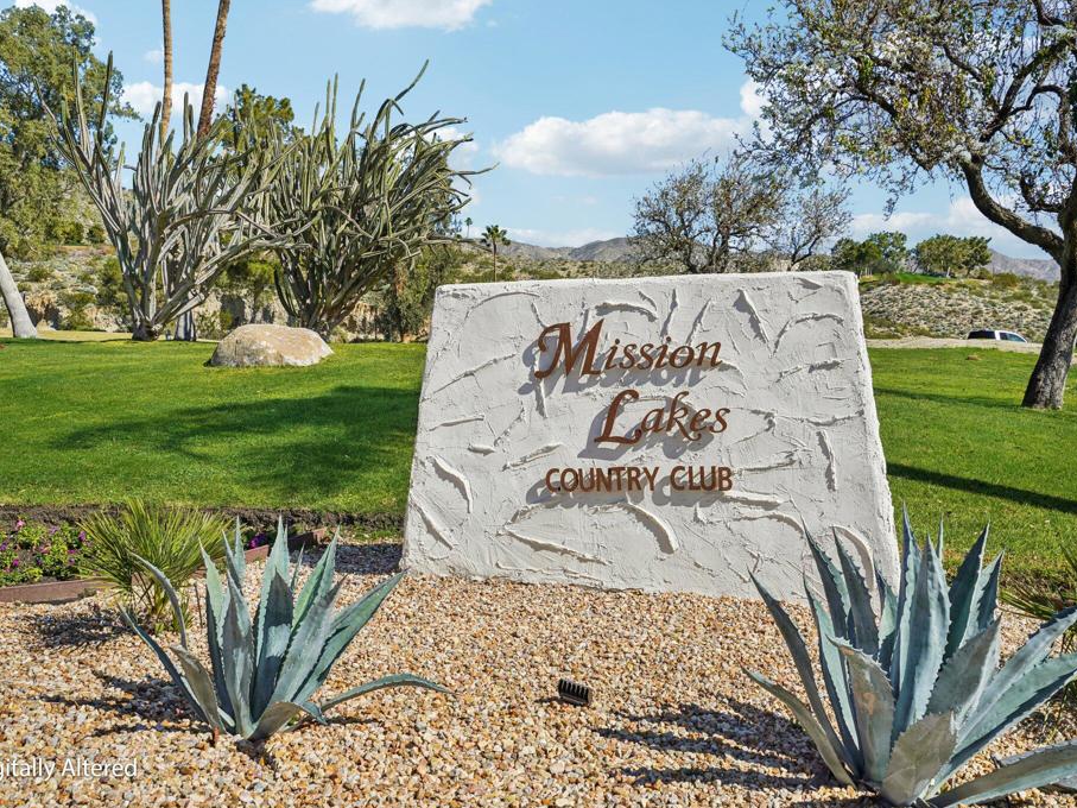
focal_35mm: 38
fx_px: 1182
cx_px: 550
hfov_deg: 49.0
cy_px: 404
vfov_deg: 37.7
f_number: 8
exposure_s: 1/500
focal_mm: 35
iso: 100
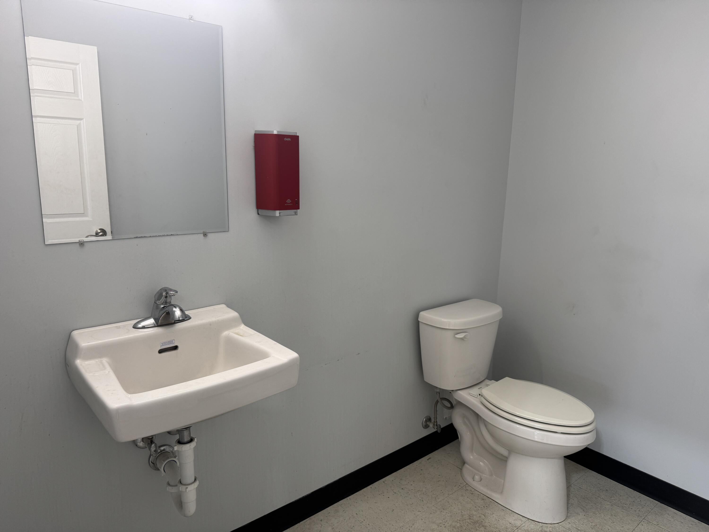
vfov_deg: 56.8
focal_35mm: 24
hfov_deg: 71.6
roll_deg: -1.1
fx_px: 492
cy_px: 266
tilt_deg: -12.2
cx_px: 354
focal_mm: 6.76
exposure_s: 1/60
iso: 100
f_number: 1.78
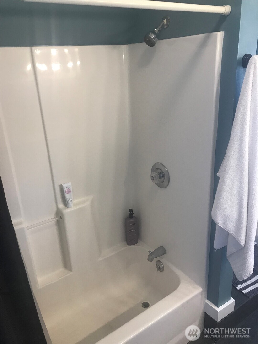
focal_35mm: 28
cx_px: 129
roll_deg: +4.3
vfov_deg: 63.4
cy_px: 172
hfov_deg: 49.7
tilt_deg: -20.5
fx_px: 278
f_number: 1.8
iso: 25
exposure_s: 1/30
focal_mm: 3.99
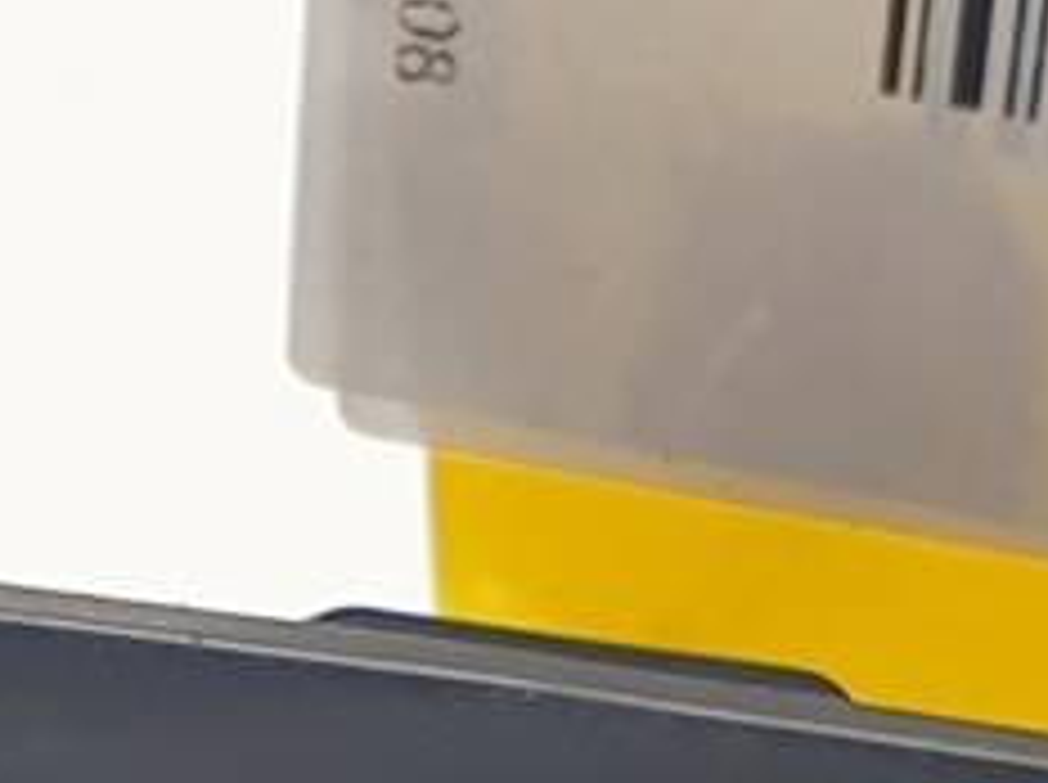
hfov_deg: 11.8
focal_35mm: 161
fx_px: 4867
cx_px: -517
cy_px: 1922
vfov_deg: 8.4
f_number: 2.4
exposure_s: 1/181
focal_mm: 4.3
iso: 50
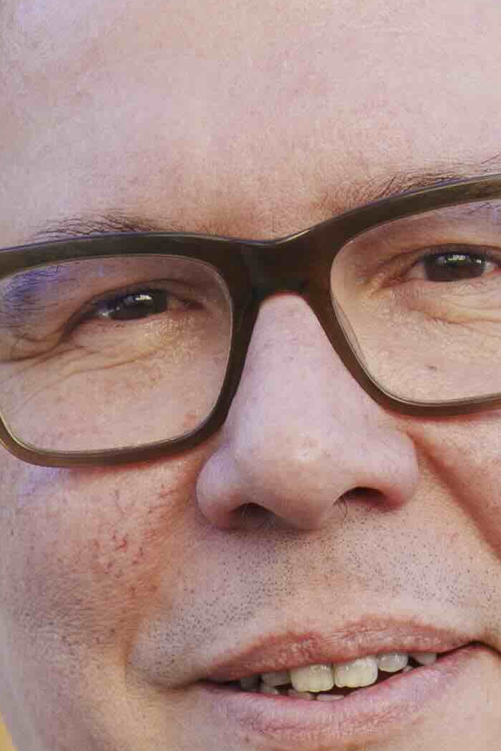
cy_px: 1692
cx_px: 250
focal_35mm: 434
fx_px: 9056
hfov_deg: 3.2
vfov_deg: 4.7
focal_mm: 67
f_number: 2.8
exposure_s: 1/640
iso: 160
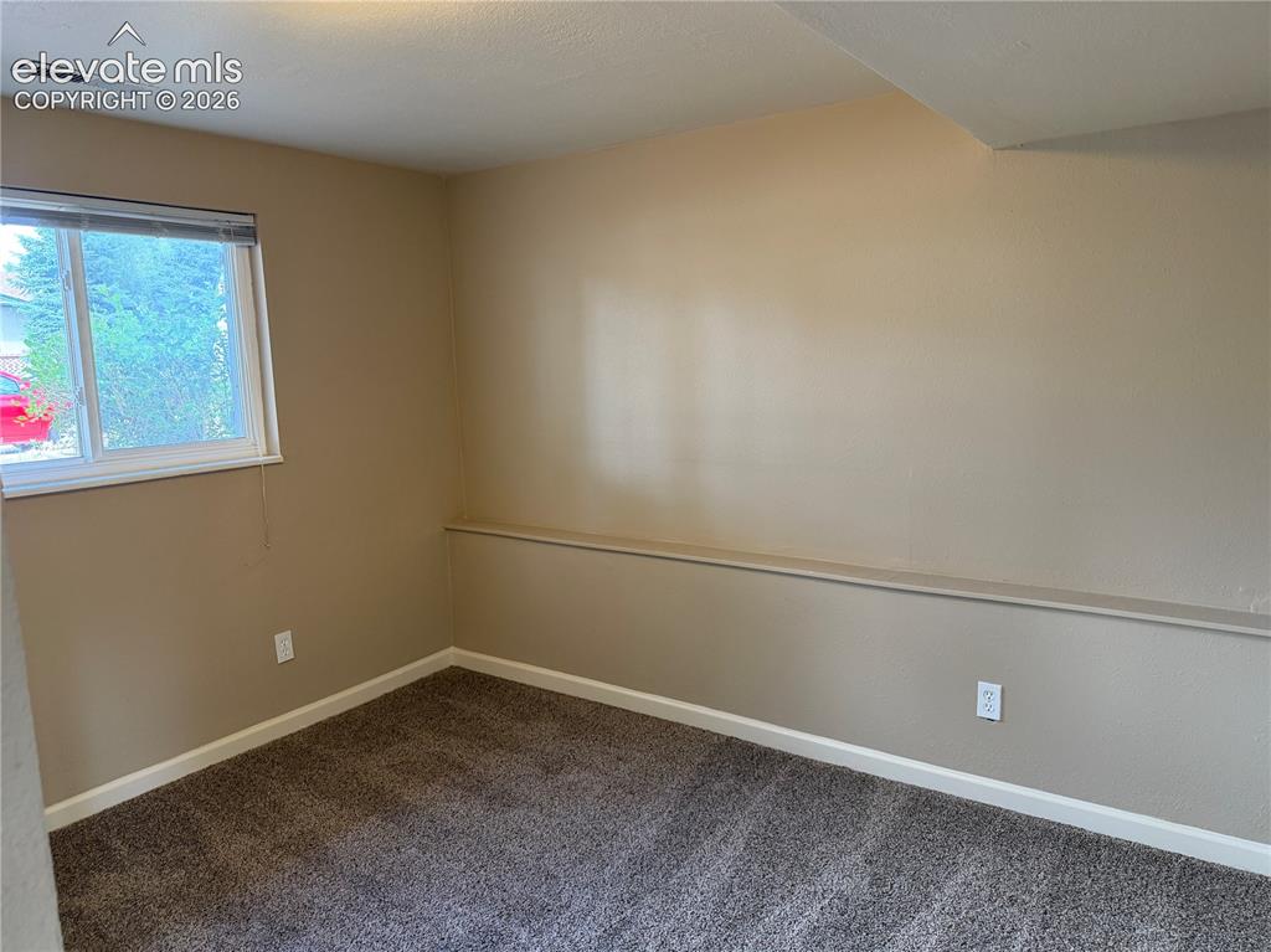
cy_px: 476
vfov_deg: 56.8
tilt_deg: -7.5
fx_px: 881
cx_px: 636
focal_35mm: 24
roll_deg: +1.7
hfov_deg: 71.6
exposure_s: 1/60
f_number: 1.78
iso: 250
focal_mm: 6.76
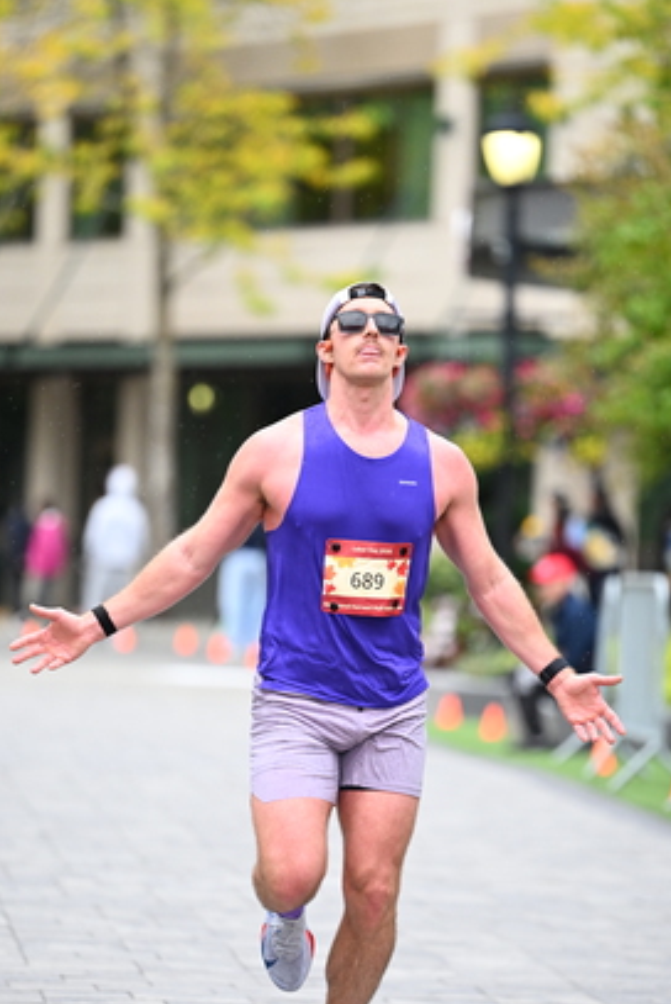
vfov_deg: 8.5
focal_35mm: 243
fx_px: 6782
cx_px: 315
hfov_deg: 5.7
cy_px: 619
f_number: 2.8
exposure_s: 1/1600
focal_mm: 180
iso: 1250
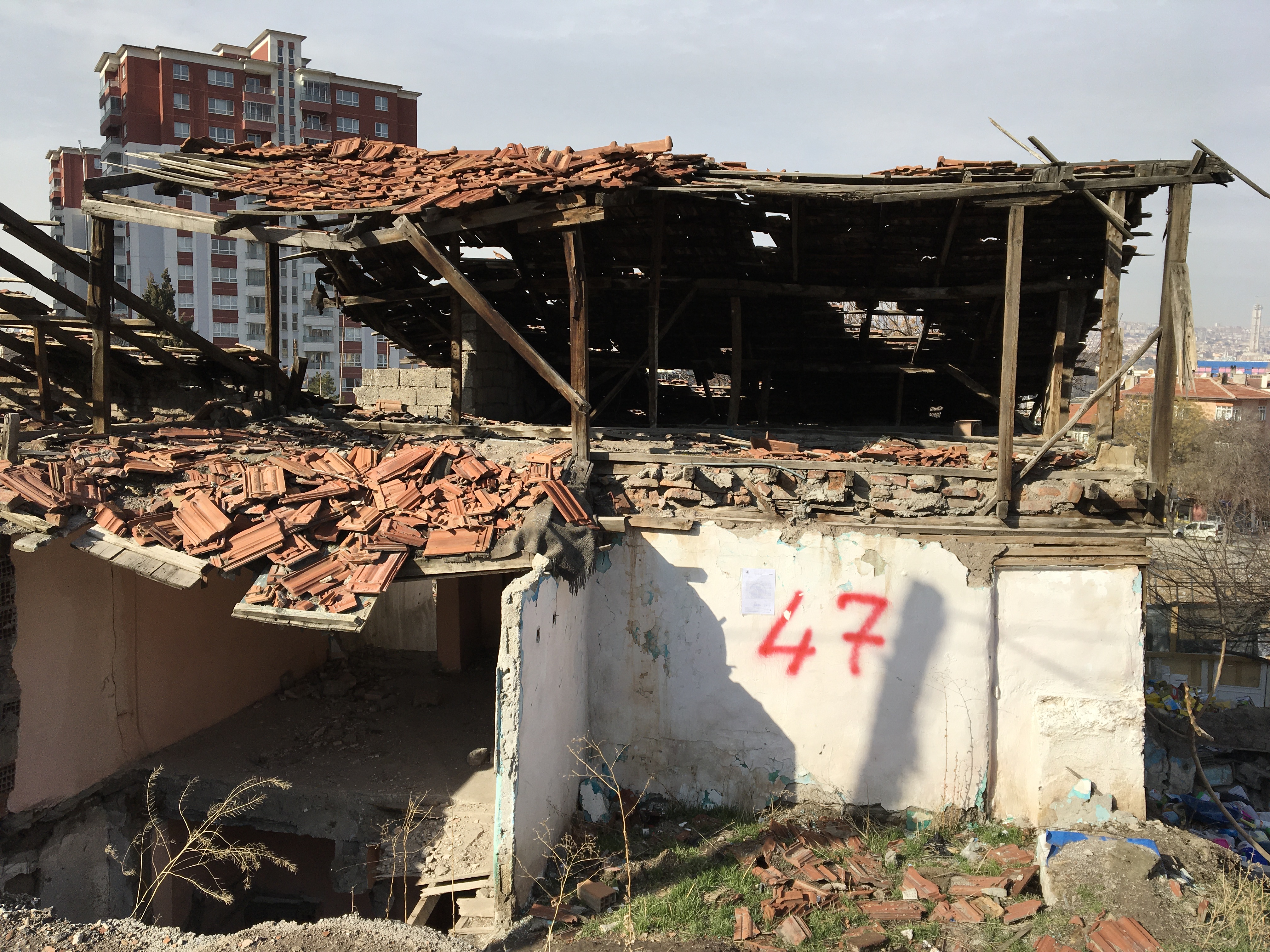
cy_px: 476
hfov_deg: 61.7
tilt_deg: -6.0
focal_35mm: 29
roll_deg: -0.3
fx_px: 1064
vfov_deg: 48.2
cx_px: 635
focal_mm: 4.15
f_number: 2.2
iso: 25
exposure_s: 1/2079
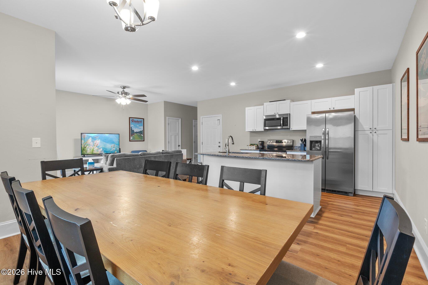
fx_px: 190
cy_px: 142
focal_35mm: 16
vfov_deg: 73.7
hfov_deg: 96.7
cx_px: 214
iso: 50
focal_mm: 11
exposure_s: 1/1.25
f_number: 8
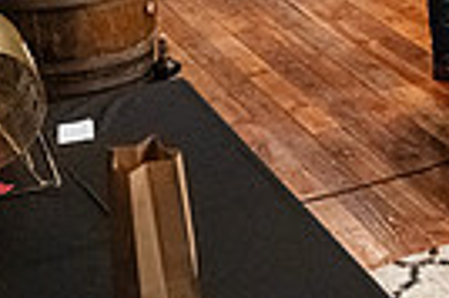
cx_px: 657
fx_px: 1457
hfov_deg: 16.1
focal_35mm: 117
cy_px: -182
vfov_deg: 11.1
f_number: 6.3
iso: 6400
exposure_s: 1/40
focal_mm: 27
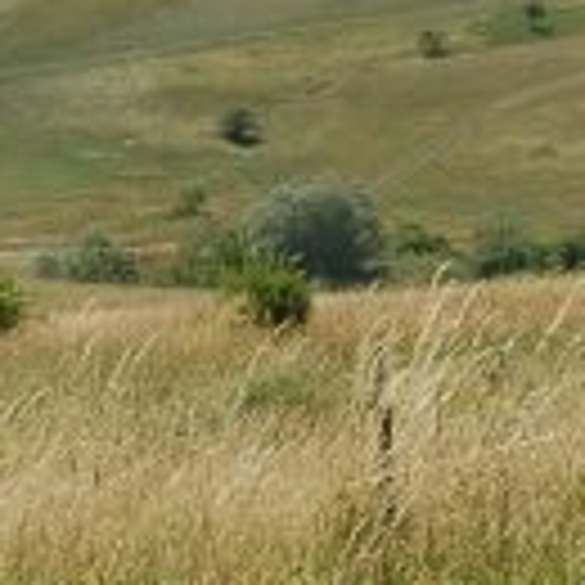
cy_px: -176
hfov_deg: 7.9
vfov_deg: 7.9
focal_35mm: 219
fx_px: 4187
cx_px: 666
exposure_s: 1/400
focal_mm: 28
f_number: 8
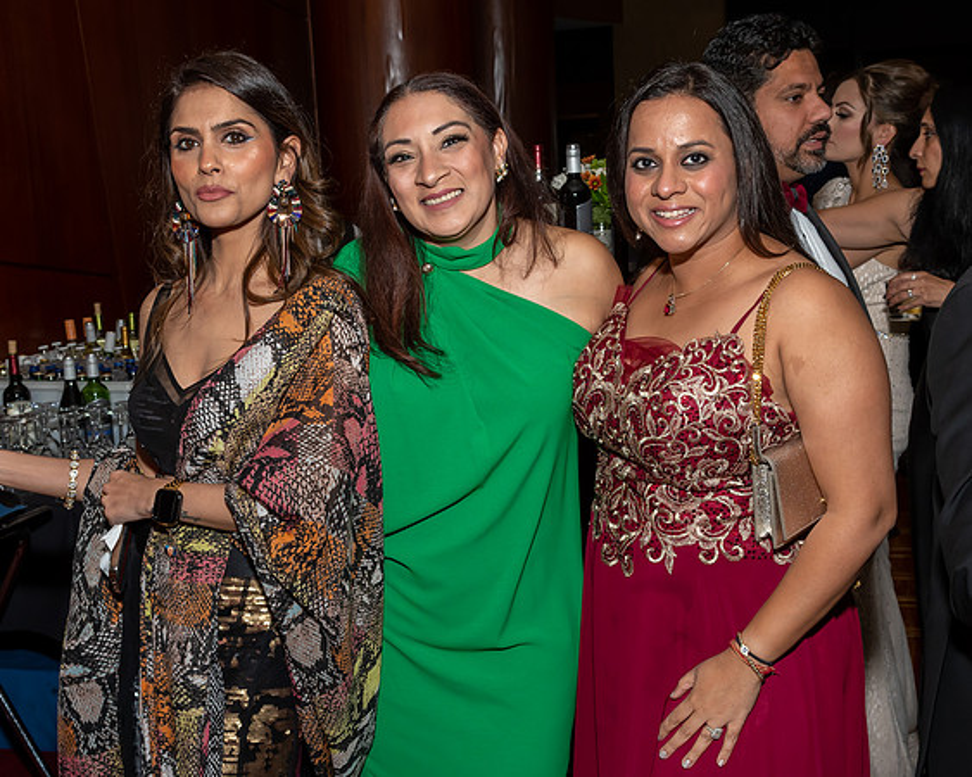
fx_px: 1423
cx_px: 499
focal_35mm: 49
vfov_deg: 30.5
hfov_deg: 37.7
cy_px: 395
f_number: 7.1
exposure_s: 1/250
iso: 500
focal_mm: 22
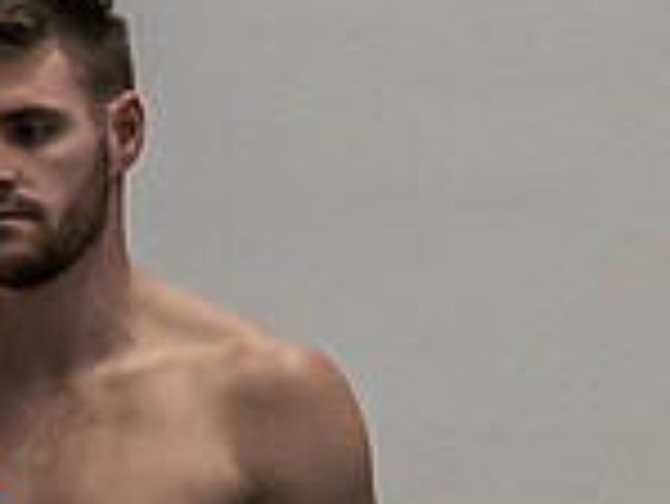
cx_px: 71
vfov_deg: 1.2
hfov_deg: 1.6
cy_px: 300
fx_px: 23962
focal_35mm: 1237
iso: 4000
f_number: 2.8
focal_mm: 100
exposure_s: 1/1600
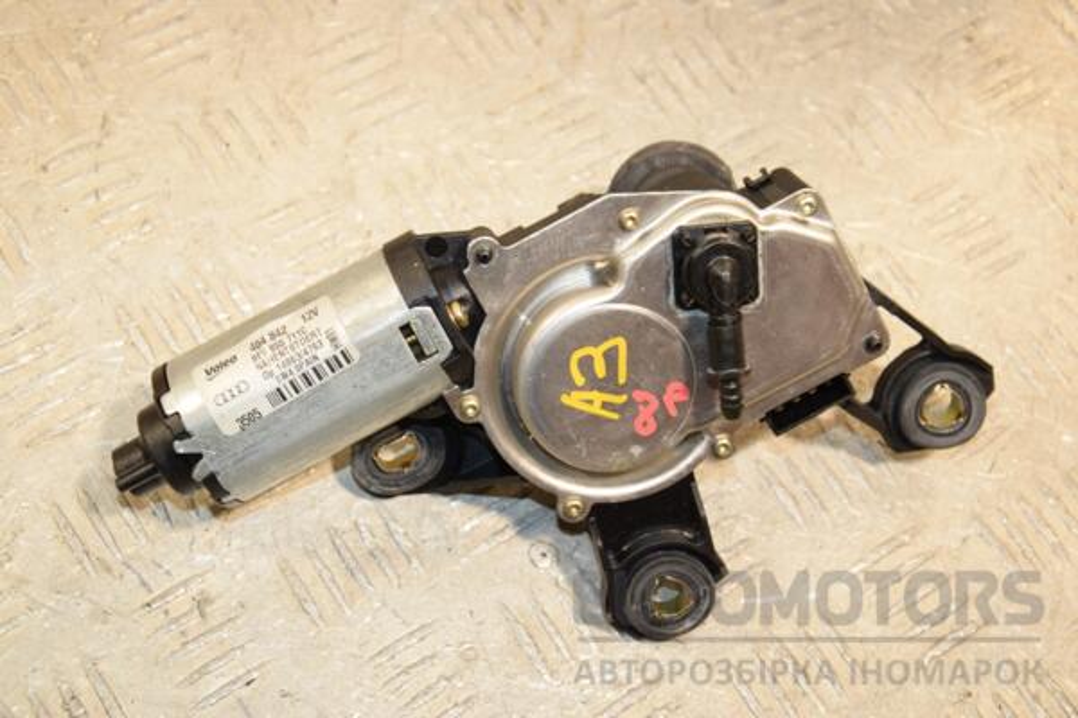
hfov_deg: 28.1
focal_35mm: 72
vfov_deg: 18.9
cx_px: 539
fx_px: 2156
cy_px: 359
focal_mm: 48
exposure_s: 1/200
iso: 800
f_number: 6.3
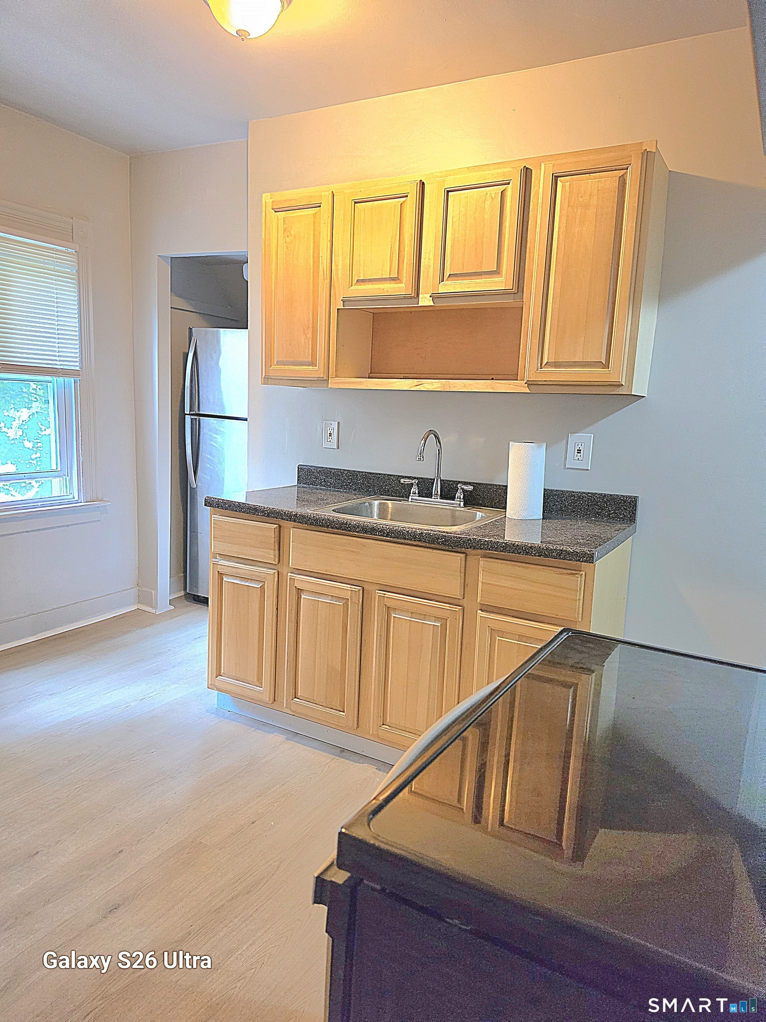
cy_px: 511
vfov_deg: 73.9
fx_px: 679
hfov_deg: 58.9
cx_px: 383
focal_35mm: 23
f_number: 1.4
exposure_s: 1/120
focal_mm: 6.5
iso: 500
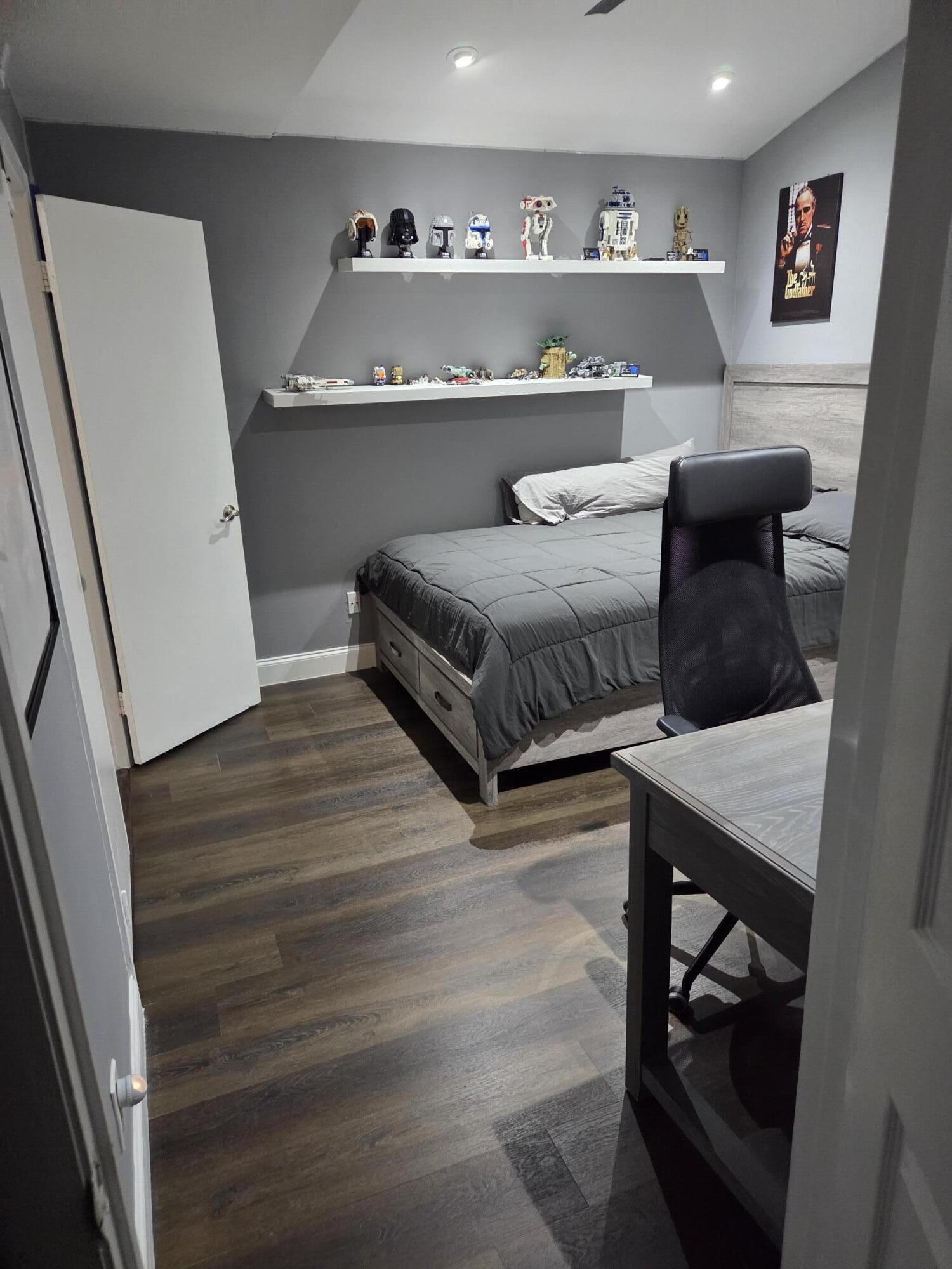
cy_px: 634
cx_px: 476
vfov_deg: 73.9
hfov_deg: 58.9
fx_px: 843
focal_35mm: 23
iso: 1250
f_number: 1.8
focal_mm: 5.4
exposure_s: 1/120
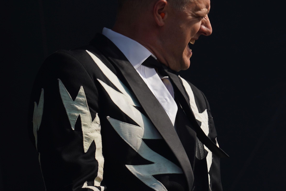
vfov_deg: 5.2
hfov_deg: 7.8
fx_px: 2097
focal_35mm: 264
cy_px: 123
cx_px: 138
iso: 100
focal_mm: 105
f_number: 7.1
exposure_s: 1/400
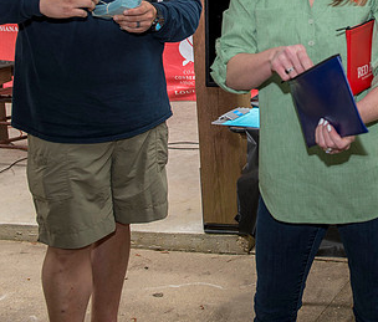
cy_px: 5
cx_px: 339
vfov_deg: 21.3
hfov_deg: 25.0
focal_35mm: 72
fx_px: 826
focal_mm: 31
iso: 500
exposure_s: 1/200
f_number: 5
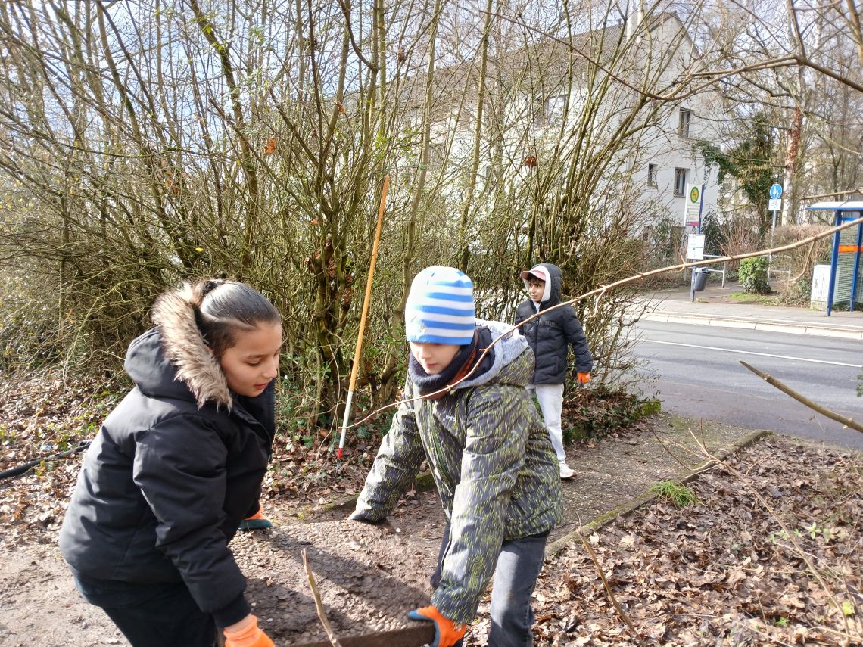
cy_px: 324
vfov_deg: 53.1
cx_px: 432
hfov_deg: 67.3
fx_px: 648
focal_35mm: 26
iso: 32
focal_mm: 3.98
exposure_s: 1/100
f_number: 1.8
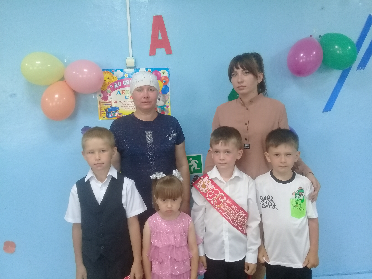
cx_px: 186
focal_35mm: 31
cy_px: 140
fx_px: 333
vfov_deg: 45.4
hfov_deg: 58.4
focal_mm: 3.3
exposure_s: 1/33
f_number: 2.2
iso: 160
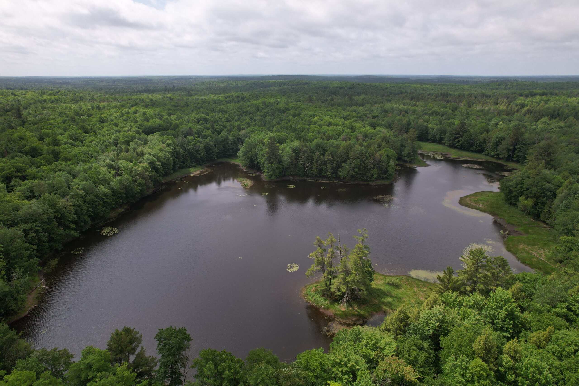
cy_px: 193
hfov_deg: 78.6
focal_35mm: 22
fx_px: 354
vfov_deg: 57.2
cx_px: 290
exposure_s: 1/60
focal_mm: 8.38
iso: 100
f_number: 2.8
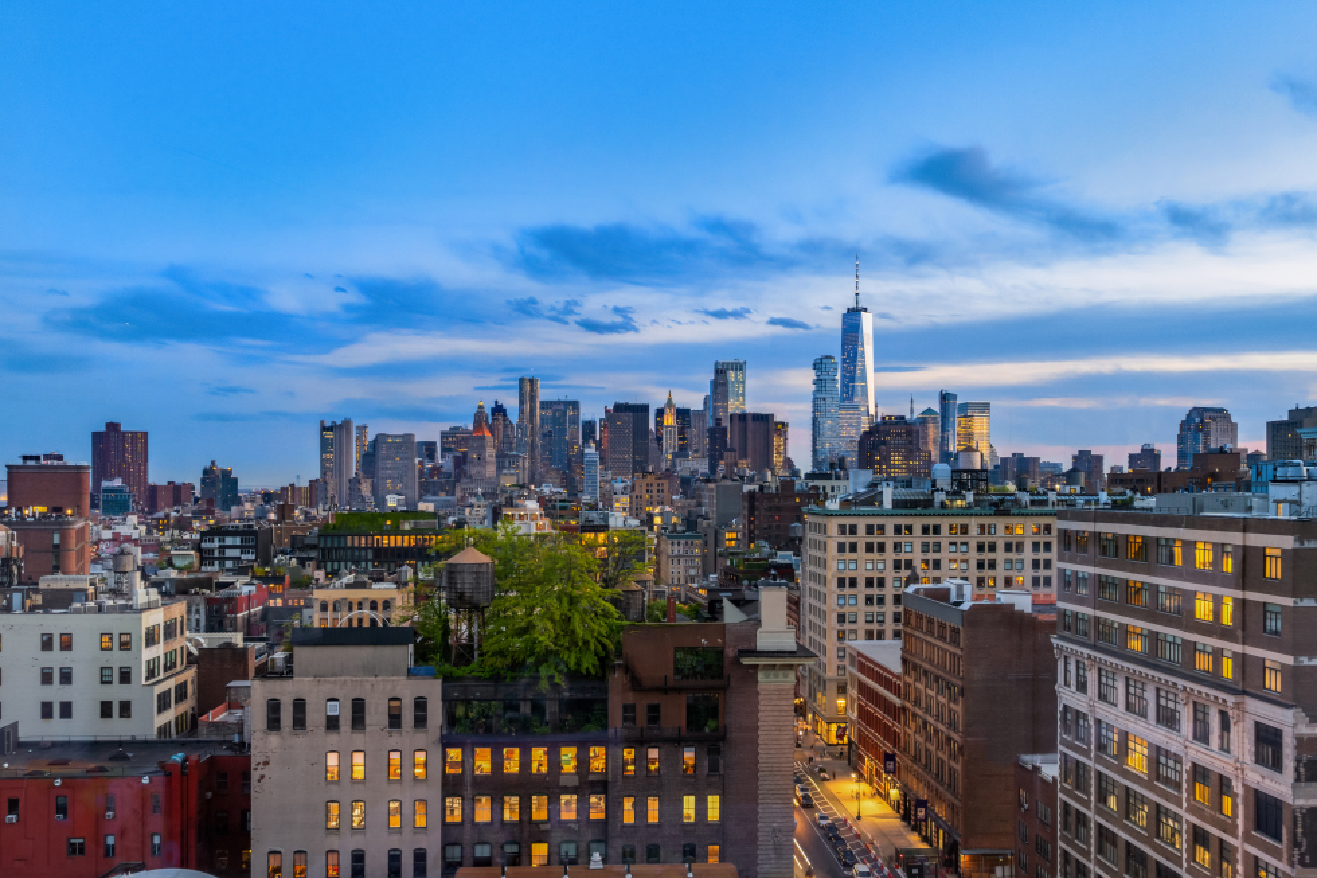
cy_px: 439
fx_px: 1170
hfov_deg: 58.7
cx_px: 658
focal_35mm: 32
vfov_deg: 41.1
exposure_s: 1.3
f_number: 14
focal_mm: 32
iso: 800
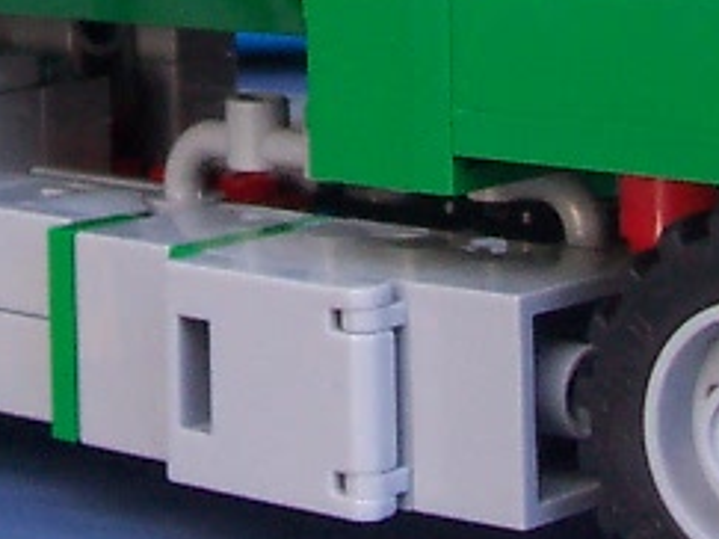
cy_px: -270
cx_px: 225
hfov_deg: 10.8
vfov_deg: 7.9
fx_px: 3799
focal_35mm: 183
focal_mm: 5.6
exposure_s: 1/90
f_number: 2.8
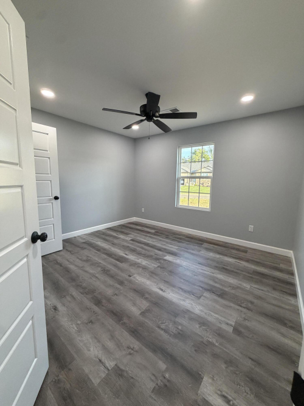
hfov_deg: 85.7
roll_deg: -0.8
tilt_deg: -7.2
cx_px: 152
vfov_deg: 102.1
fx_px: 164
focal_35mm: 14
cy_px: 203
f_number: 2.2
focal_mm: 2.22
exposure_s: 1/120
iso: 250
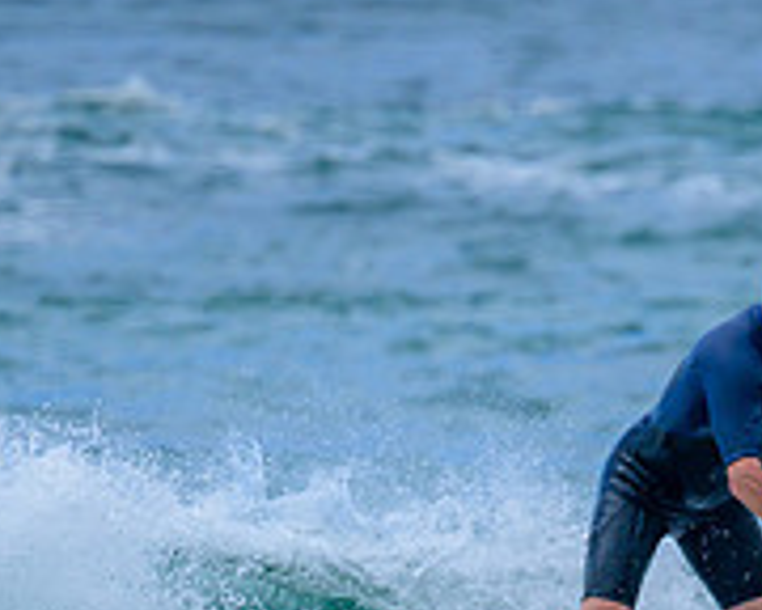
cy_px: 710
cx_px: 652
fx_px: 38181
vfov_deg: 0.9
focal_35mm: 1693
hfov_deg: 1.1
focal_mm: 560
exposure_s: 1/2000
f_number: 8
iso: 400
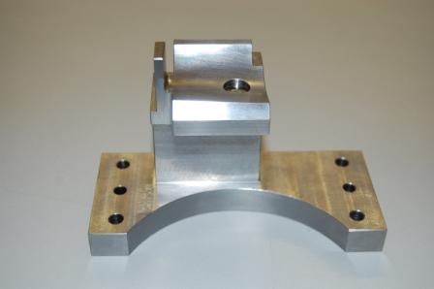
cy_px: 144
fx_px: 687
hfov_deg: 35.1
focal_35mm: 57
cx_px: 217
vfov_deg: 23.7
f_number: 4.8
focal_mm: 38
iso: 400
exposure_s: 1/60
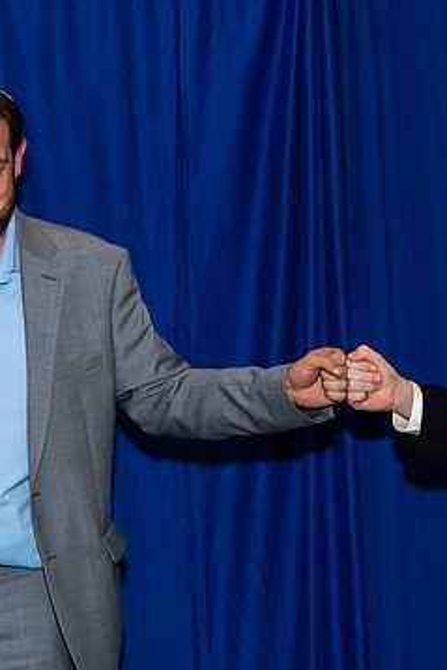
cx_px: 504
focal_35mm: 122
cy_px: 385
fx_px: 2270
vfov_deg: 16.8
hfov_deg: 11.1
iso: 500
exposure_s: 1/250
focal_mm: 38
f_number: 7.1
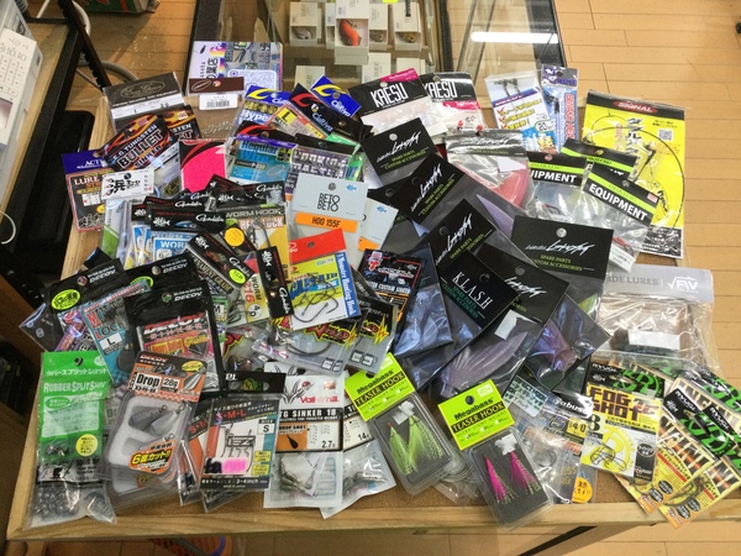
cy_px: 278
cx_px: 370
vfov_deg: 45.4
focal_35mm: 31
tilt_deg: -63.1
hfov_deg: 58.4
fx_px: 664
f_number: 2.4
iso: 50
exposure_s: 1/30
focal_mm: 3.3
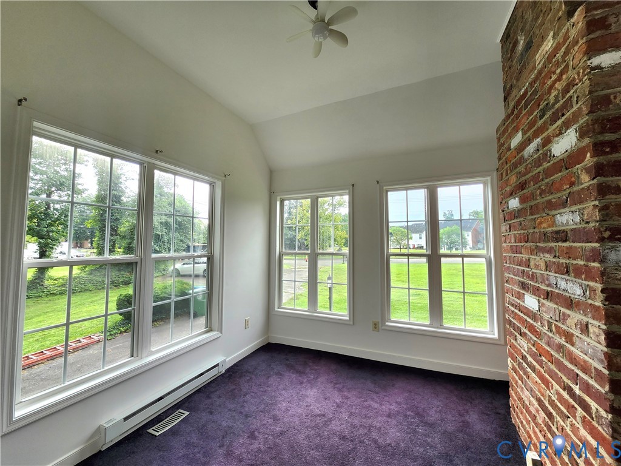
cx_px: 310
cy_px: 233
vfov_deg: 89.9
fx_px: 233
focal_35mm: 13
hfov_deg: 106.2
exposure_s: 1/120
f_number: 2.2
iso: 50
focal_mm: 1.74
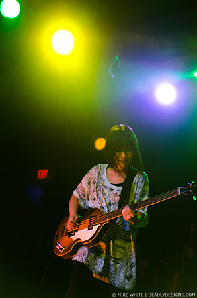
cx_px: 98
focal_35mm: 45
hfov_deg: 29.7
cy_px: 149
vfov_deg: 43.7
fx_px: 371
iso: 1250
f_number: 1.6
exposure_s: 1/200
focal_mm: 30
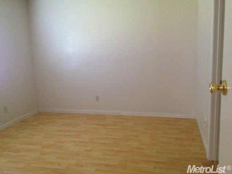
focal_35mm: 35
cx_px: 116
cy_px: 87
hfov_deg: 52.6
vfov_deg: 40.7
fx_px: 235
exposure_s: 1/20
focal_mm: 4.28
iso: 250
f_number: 2.4
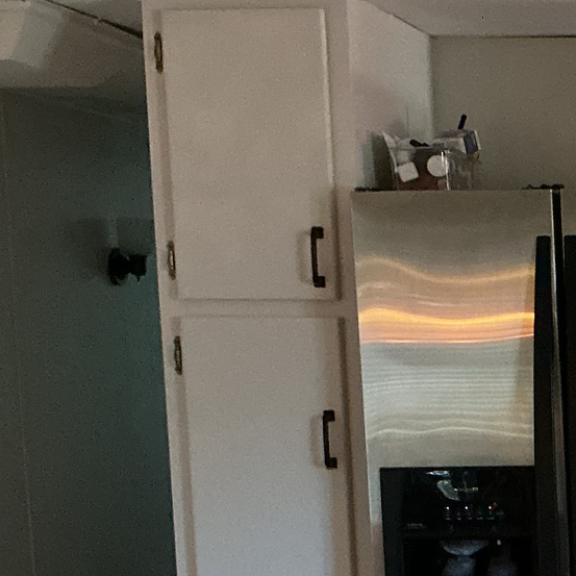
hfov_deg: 16.6
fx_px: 1788
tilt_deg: -7.8
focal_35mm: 95
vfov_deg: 17.8
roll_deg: +0.5
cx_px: 875
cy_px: 585
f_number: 1.8
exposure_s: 1/60
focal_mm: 3
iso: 250
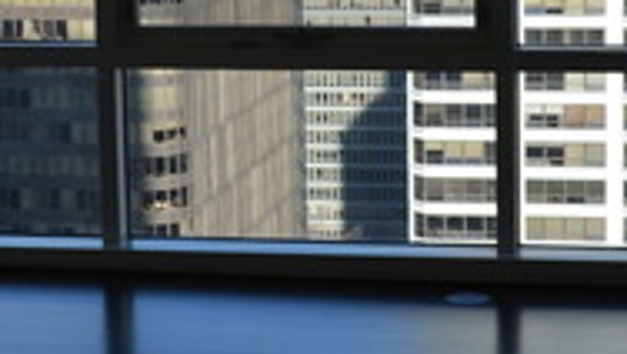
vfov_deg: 9.5
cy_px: 104
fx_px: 2129
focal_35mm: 128
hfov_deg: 16.7
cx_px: 370
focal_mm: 24
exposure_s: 1/200
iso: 200
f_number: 7.1
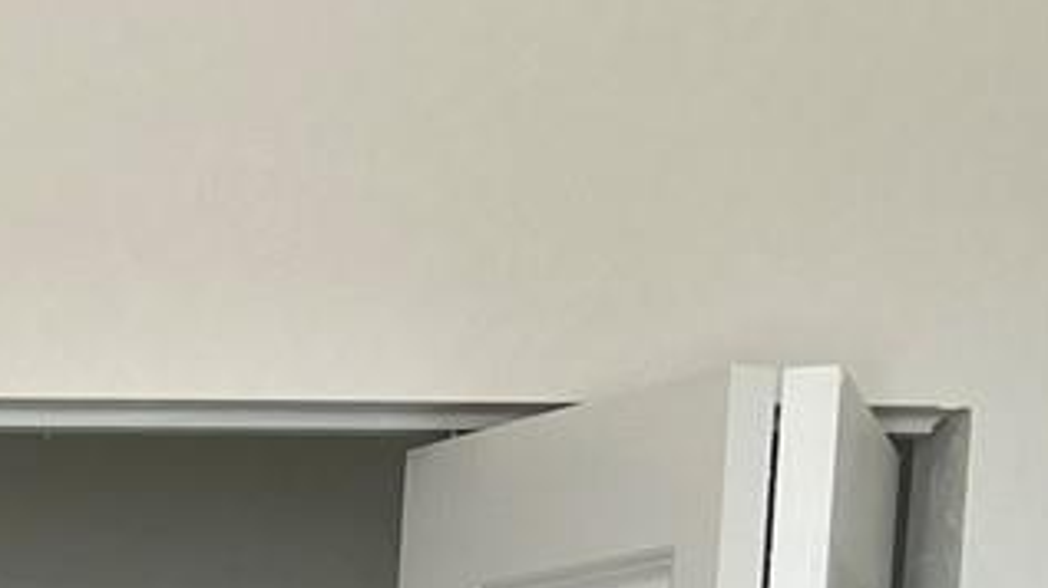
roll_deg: -1.6
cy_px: 1523
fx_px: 3972
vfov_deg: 7.7
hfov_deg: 13.8
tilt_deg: -6.3
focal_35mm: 143
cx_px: -704
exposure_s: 1/122
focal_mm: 5.7
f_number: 1.5
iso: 32
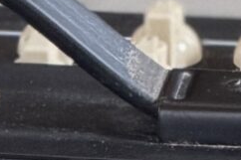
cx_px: -150
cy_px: 731
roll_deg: -0.1
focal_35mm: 1100
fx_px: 7359
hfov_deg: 1.9
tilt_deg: -24.8
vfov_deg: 1.2
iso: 320
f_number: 2.8
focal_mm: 16.89
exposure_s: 1/121
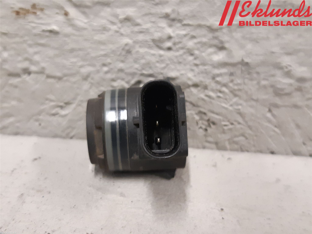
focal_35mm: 26
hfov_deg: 67.3
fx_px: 234
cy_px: 117
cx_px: 156
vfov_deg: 53.1
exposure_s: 1/50
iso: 250
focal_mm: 3.93
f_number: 1.7
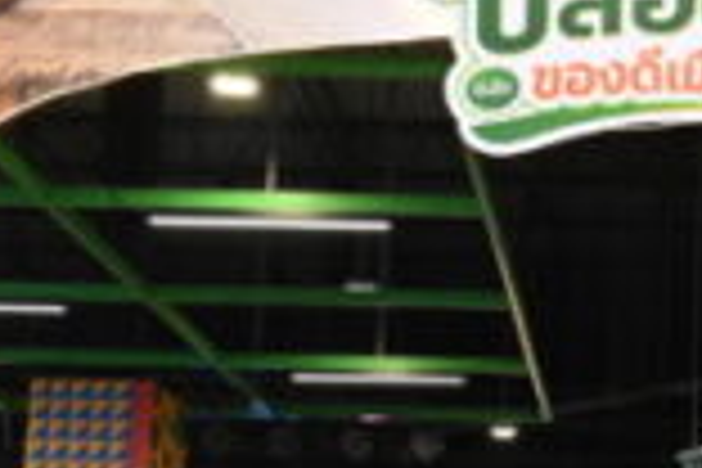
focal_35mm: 83
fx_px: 1617
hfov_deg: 23.8
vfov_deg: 16.1
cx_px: 644
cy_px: 486
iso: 800
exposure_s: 1/125
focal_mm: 21.5
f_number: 5.6
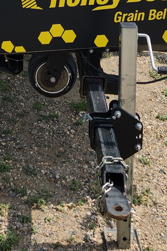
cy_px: -48
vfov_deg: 23.3
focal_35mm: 80
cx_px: 15
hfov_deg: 16.8
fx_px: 557
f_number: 1.8
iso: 20
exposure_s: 1/1525
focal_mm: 5.4
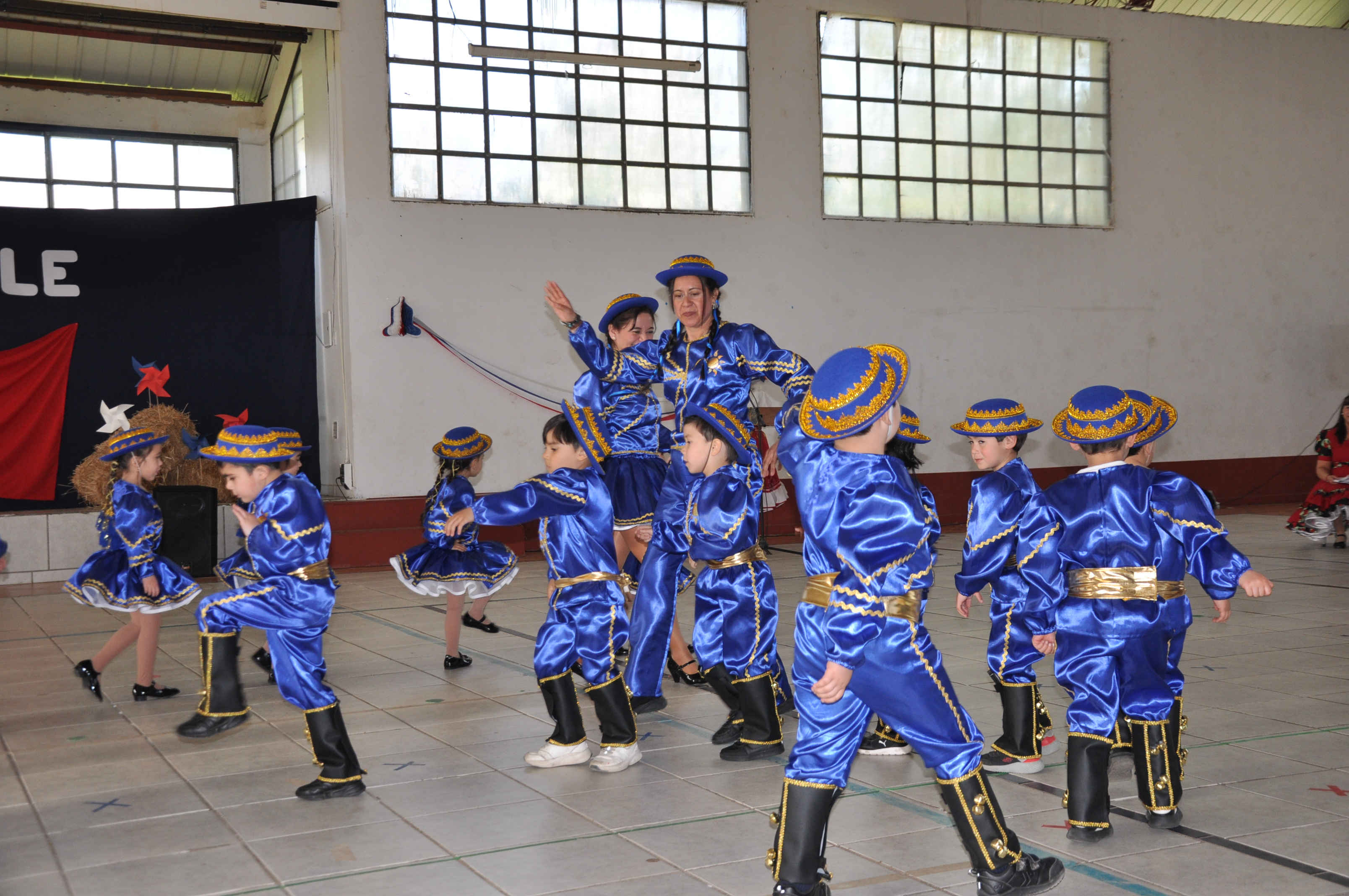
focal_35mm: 42
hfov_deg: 46.4
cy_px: 448
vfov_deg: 31.8
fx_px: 1572
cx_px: 674
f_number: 4
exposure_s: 1/125
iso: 400
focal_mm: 28
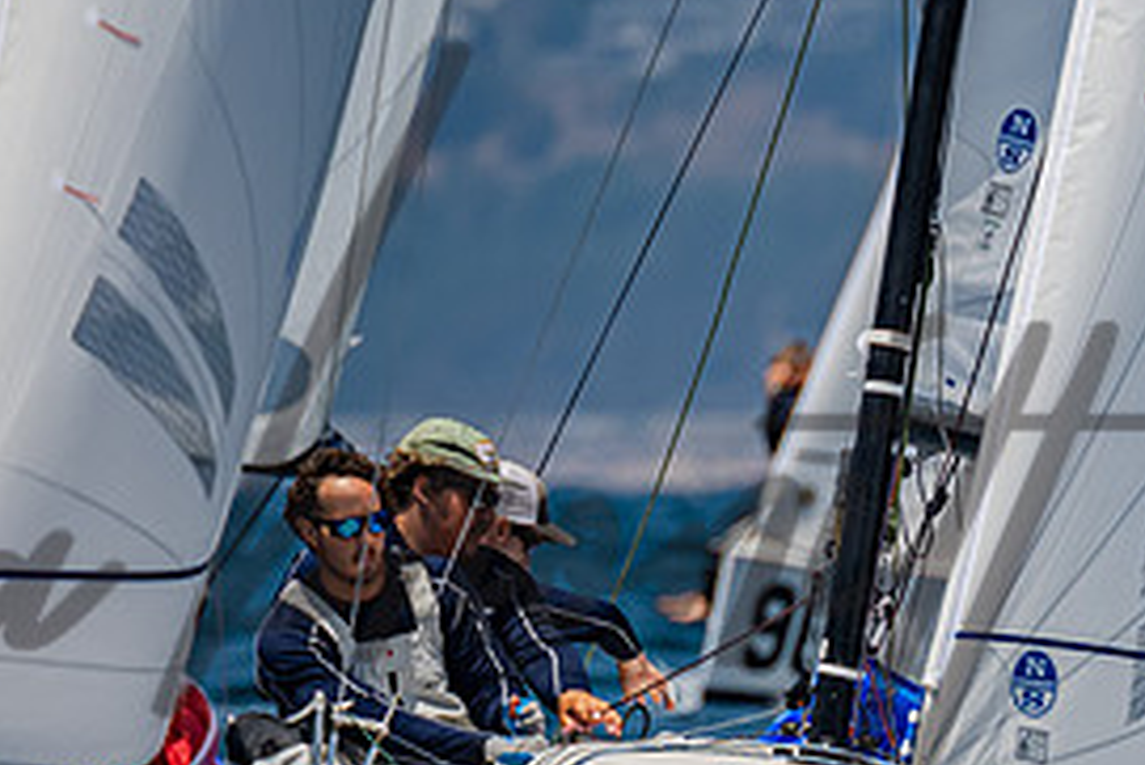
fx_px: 47636
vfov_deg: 0.9
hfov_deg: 1.4
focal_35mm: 1497
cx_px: 1388
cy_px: 1109
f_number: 6.3
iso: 400
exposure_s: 1/2000
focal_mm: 400
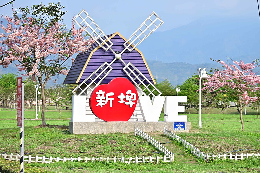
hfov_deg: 15.2
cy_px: 86
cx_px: 130
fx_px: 975
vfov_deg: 10.2
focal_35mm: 135
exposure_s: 1/4000
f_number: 5
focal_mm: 90
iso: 800
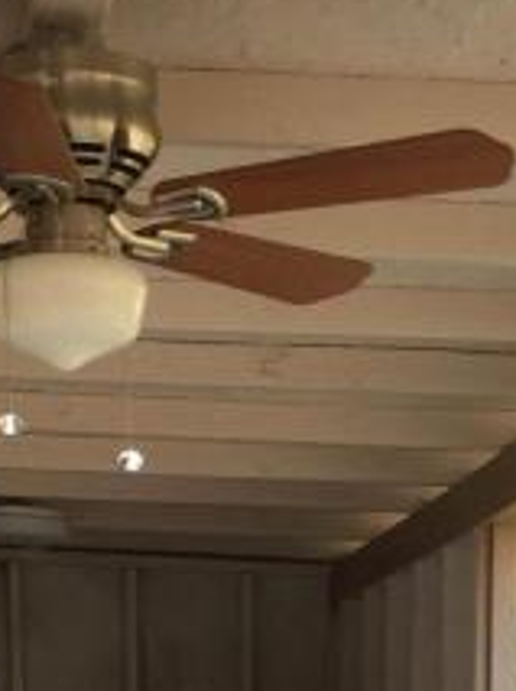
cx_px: 110
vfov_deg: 16.0
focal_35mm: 112
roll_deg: +2.1
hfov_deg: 13.1
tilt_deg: -6.3
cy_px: 1067
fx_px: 2233
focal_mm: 3.3
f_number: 2.4
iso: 25
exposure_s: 1/60
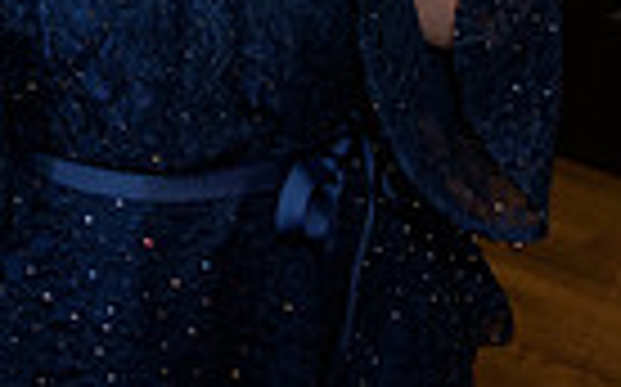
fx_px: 1742
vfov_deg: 11.7
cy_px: -308
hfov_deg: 18.1
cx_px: -292
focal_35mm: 103
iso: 1600
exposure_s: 1/125
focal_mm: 24
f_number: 3.2
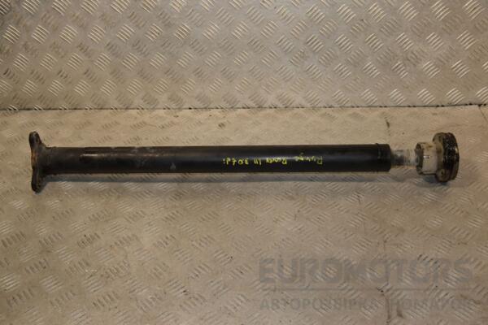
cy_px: 162
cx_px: 244
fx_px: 529
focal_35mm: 39
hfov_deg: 49.6
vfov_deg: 34.2
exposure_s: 1/200
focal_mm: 26
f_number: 8
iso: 800
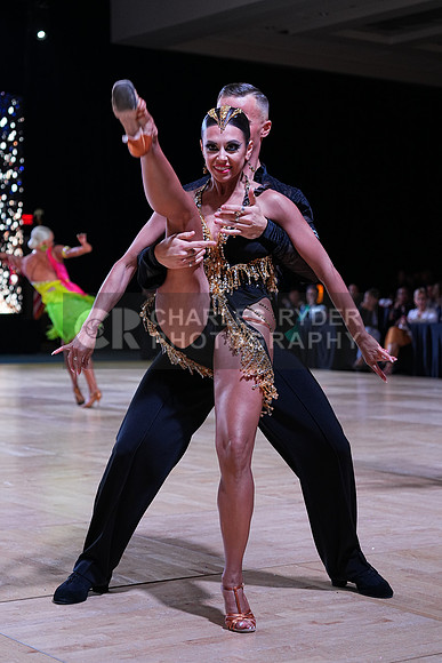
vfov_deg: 28.8
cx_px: 221
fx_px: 1288
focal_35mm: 70
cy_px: 332
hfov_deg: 19.5
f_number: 4
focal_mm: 70
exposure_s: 1/400
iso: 1000
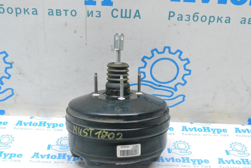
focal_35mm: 48
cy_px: 84
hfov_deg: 41.1
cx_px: 126
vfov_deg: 28.1
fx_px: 335
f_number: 9
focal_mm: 32
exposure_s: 1/160
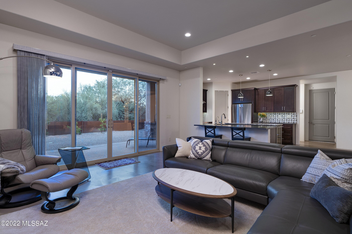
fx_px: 166
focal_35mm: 17
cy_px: 117
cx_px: 176
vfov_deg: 70.4
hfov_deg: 93.3
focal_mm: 17
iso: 200
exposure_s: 1/15
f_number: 5.6
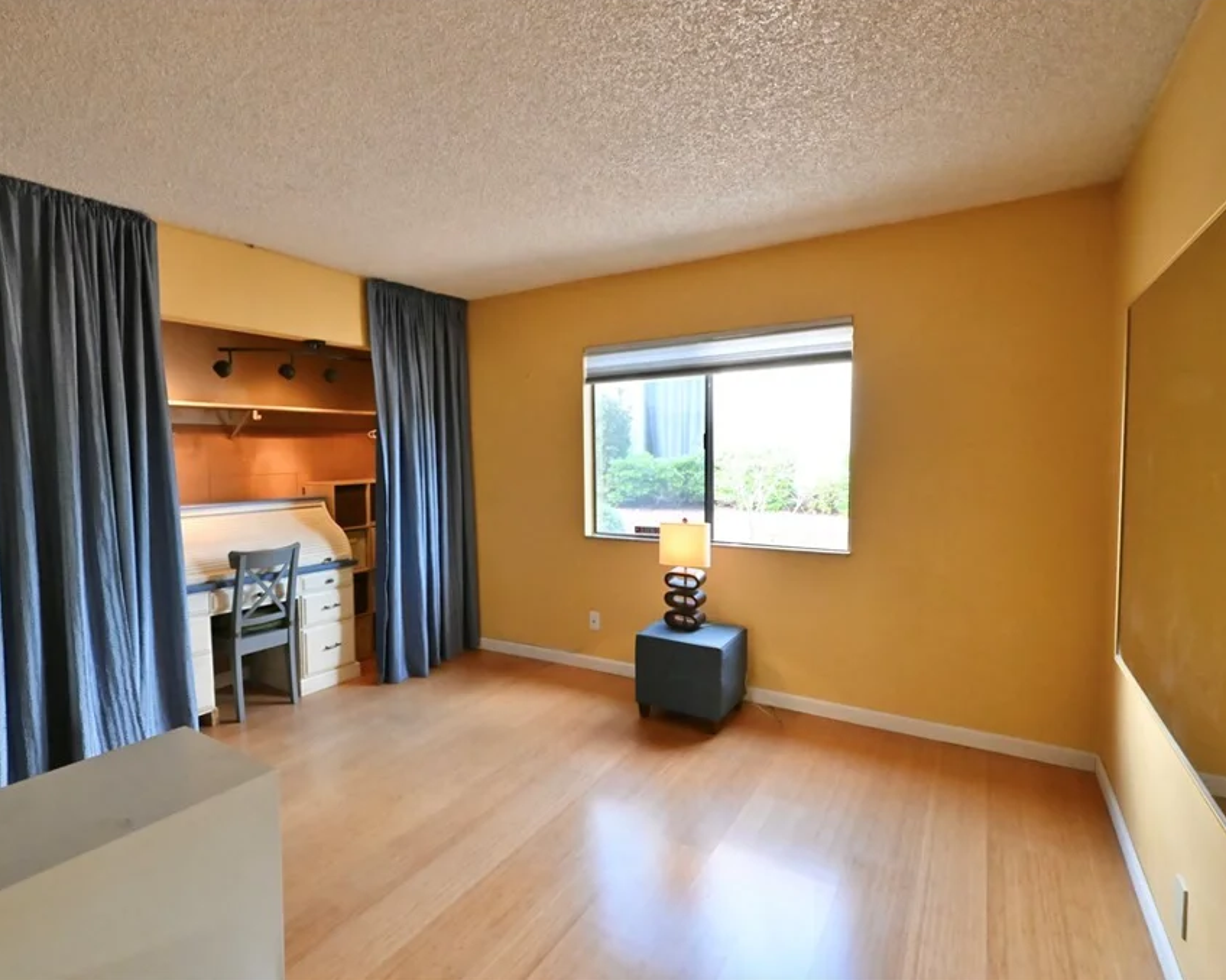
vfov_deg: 77.0
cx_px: 499
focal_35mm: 17
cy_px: 488
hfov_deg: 88.7
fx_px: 617
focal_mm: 15
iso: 12800
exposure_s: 1/60
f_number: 18
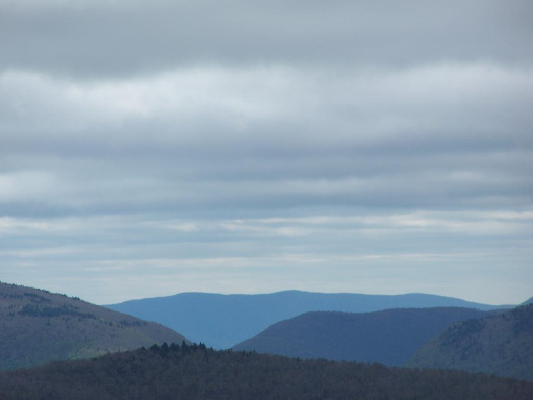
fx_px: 5851
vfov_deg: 3.9
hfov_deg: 5.2
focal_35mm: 380
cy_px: 200
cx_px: 266
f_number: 5
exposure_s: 1/640
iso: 80
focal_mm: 63
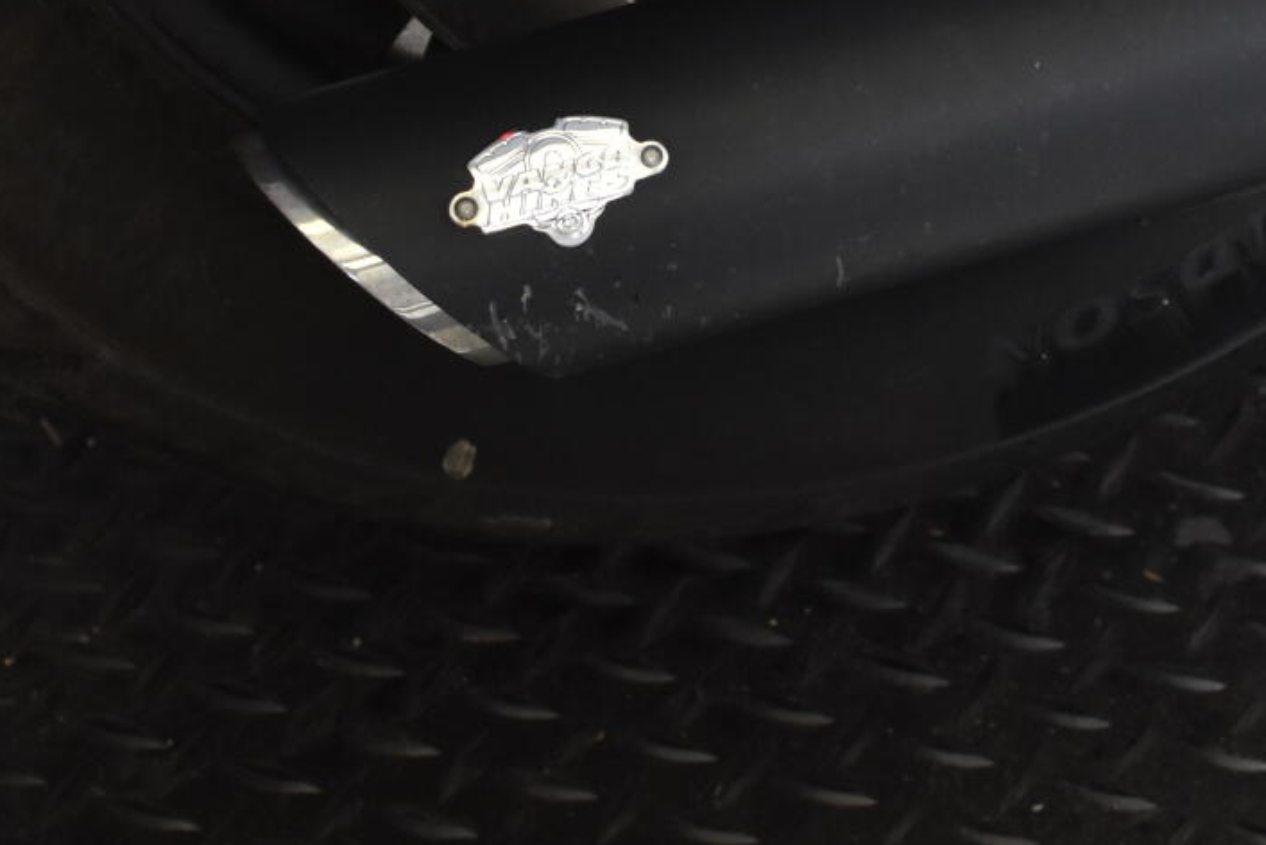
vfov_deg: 9.1
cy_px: -203
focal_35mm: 148
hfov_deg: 13.8
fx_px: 5221
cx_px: 1008
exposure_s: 1/160
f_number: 4.5
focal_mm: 35
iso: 800
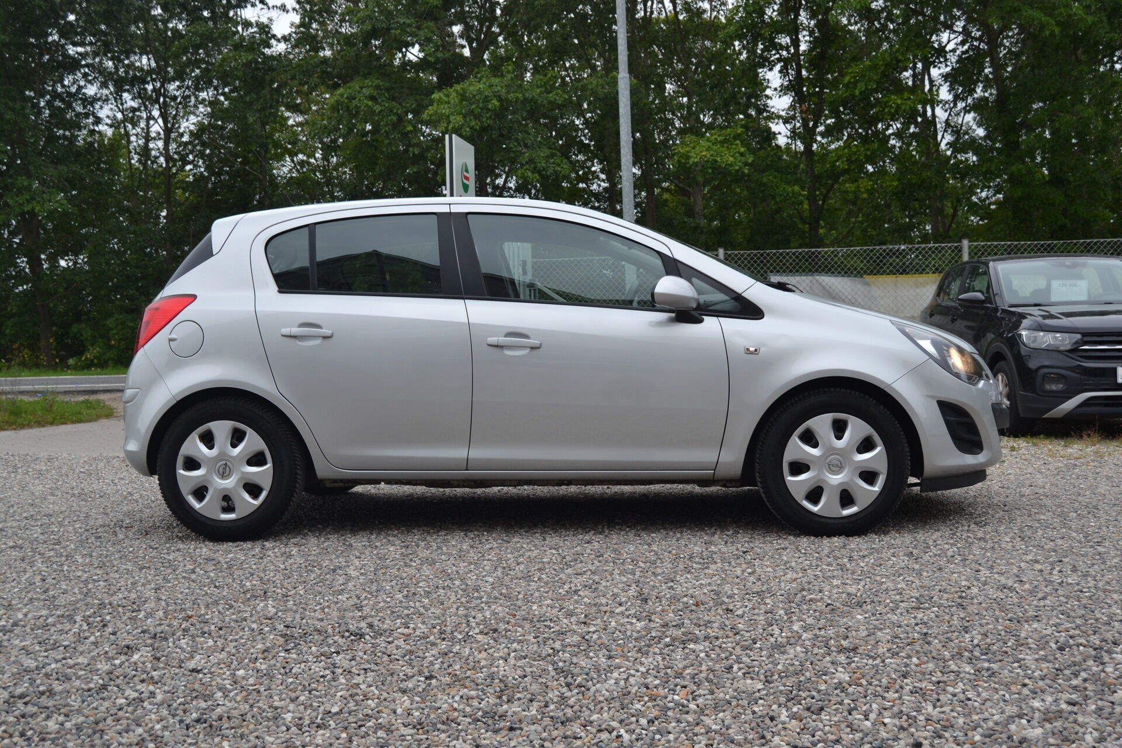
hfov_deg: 55.1
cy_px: 374
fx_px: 1075
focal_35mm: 34
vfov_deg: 38.4
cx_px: 561
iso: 125
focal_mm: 23
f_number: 5.6
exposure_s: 1/125
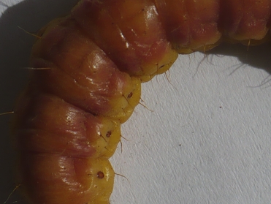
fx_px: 666
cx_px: 233
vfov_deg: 17.4
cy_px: 72
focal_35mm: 85
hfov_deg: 22.5
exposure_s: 1/400
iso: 100
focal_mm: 6.1
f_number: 8
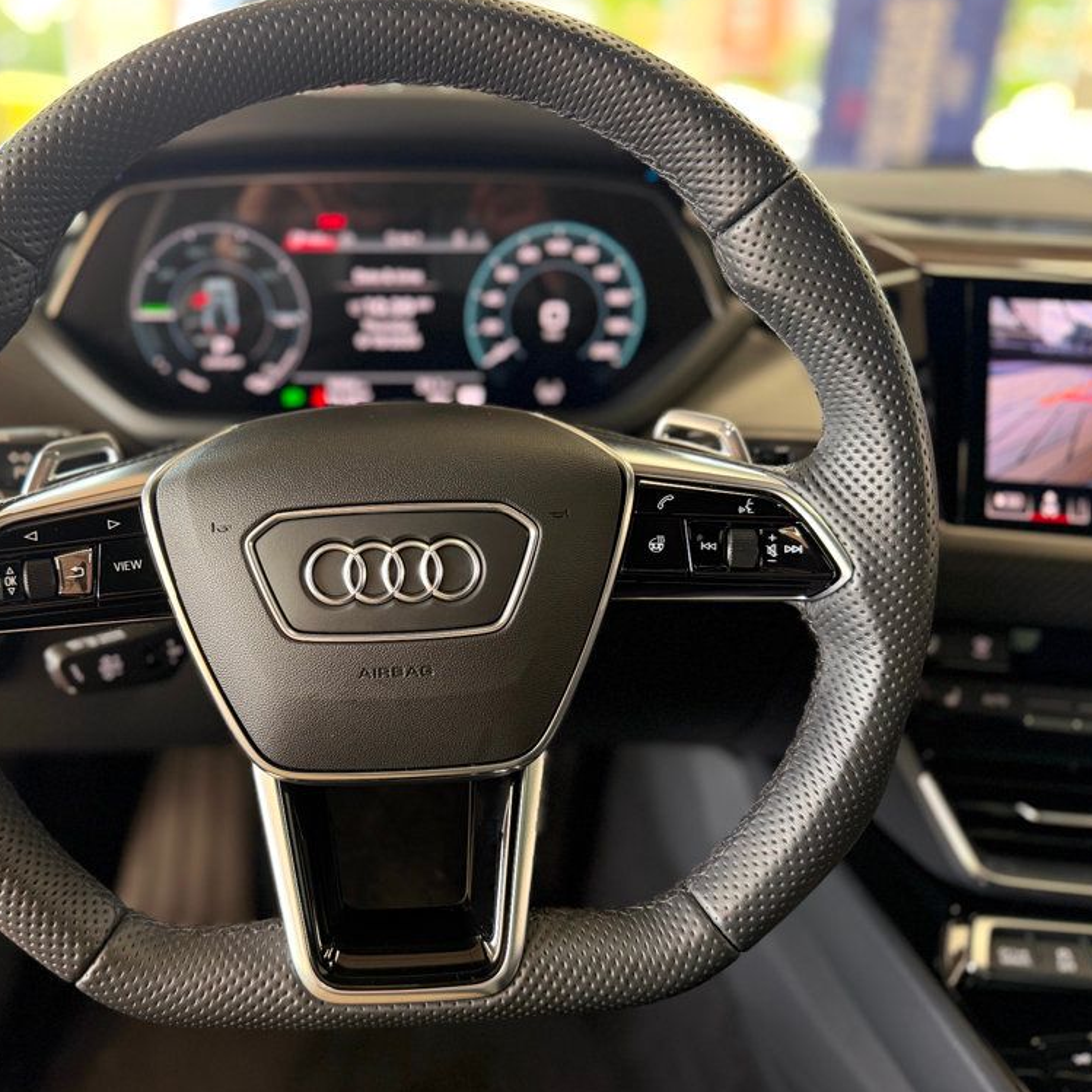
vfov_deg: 55.6
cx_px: 388
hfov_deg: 54.8
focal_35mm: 29
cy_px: 538
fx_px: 1035
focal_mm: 6.76
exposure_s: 1/60
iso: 320
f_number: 1.78
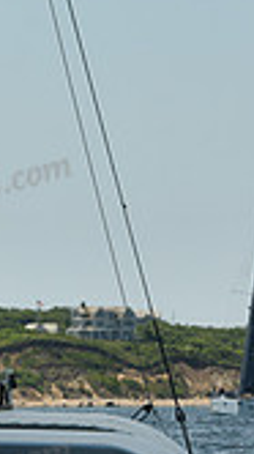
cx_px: -453
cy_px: 387
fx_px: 5945
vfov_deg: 4.4
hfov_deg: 2.4
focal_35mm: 495
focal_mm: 135
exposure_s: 1/640
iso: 320
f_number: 8
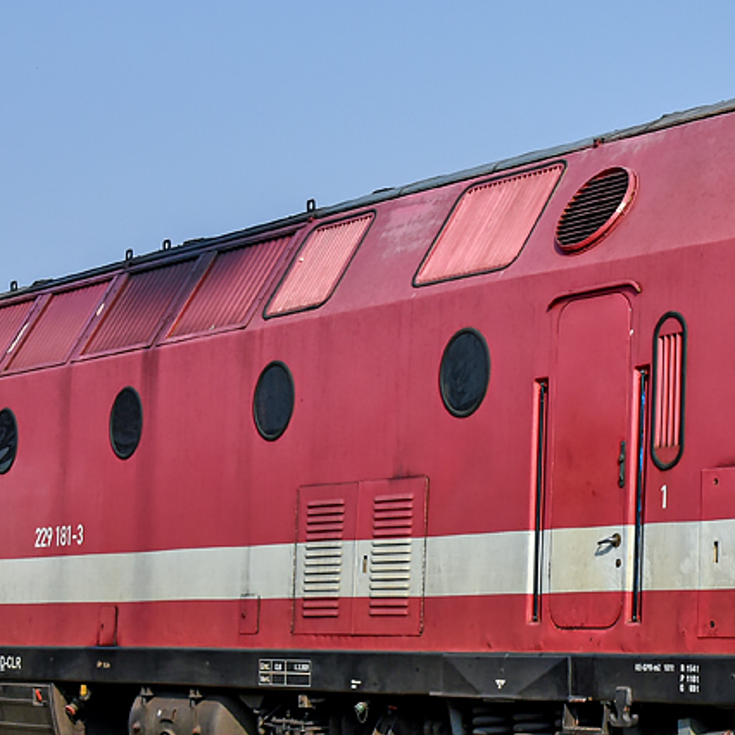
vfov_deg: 21.6
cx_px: 619
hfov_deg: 21.6
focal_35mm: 79
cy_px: 606
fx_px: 1898
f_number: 8
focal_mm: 22
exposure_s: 1/800
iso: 200
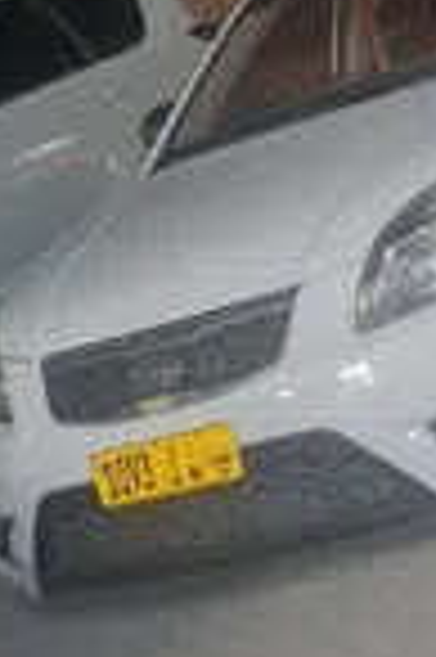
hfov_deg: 12.2
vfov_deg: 18.1
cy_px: 36
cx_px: 400
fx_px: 2021
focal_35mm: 111
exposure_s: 1/25
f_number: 1.8
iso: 2000
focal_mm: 4.84
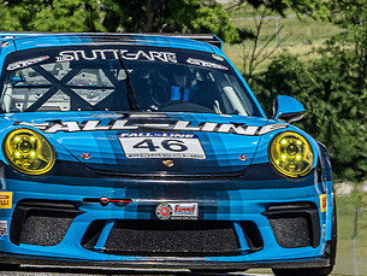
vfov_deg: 1.1
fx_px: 14827
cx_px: 180
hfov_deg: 1.4
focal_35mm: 1398
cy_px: 204
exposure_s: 1/500
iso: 400
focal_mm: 300
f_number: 13
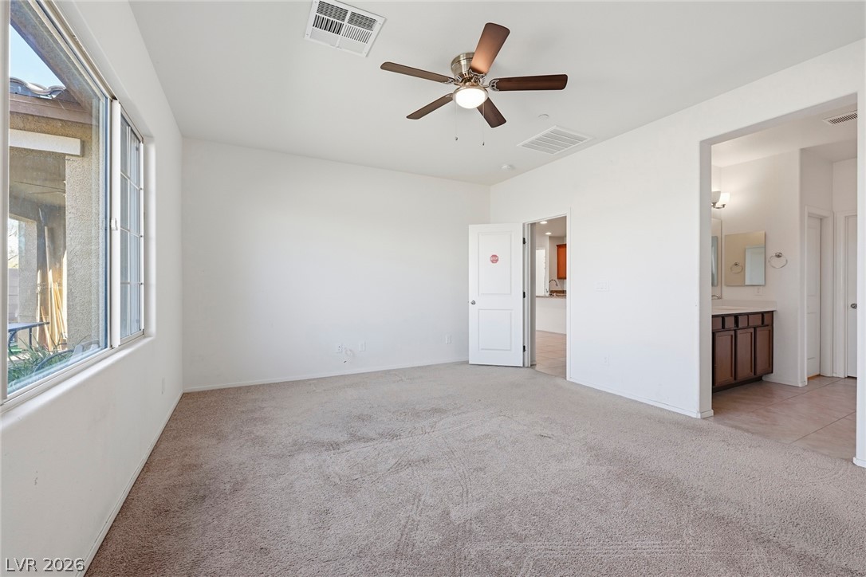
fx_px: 361
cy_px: 288
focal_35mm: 15
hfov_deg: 100.4
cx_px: 433
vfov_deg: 77.3
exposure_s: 1/160
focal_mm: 15
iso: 500
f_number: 10
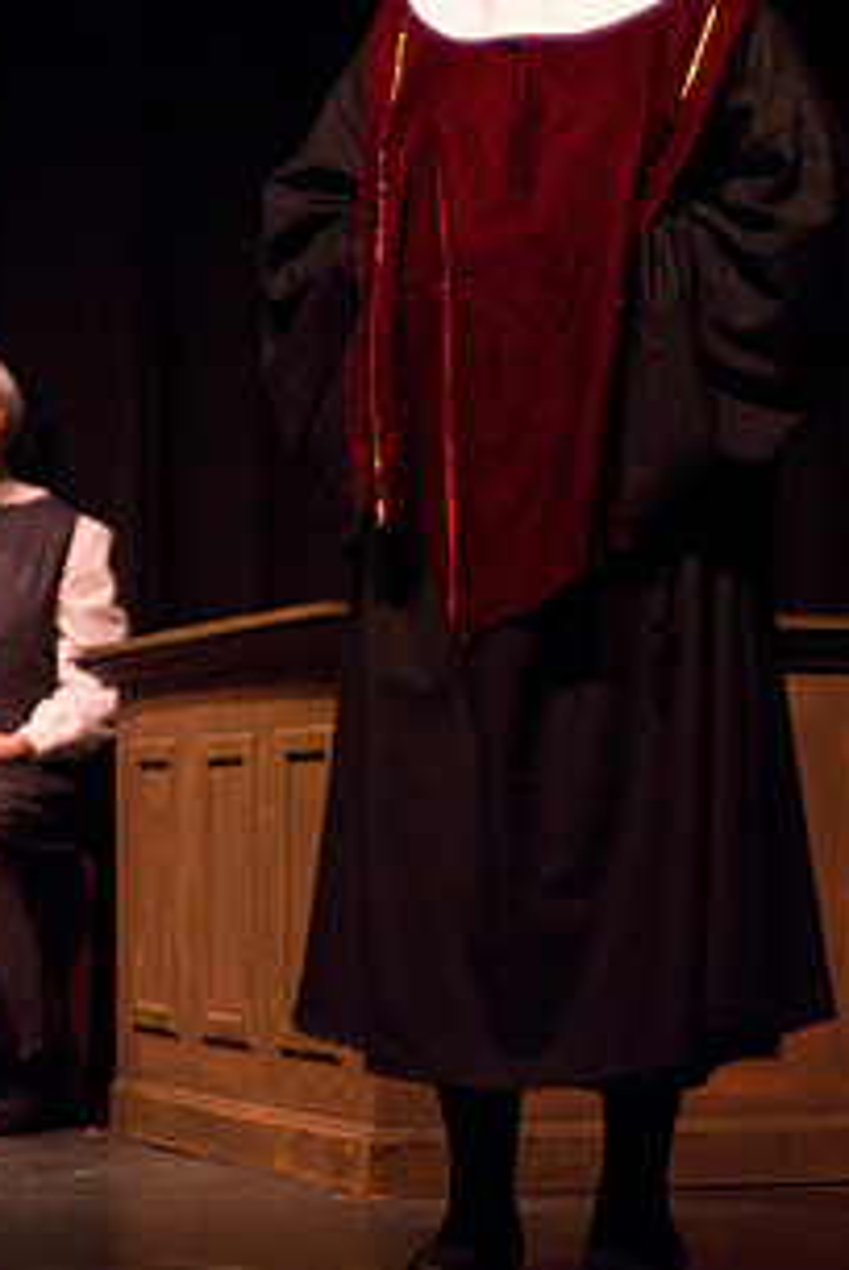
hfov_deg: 10.0
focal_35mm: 137
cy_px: 471
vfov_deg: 14.9
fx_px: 4835
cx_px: 368
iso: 1600
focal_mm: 62
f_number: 2.8
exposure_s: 1/100
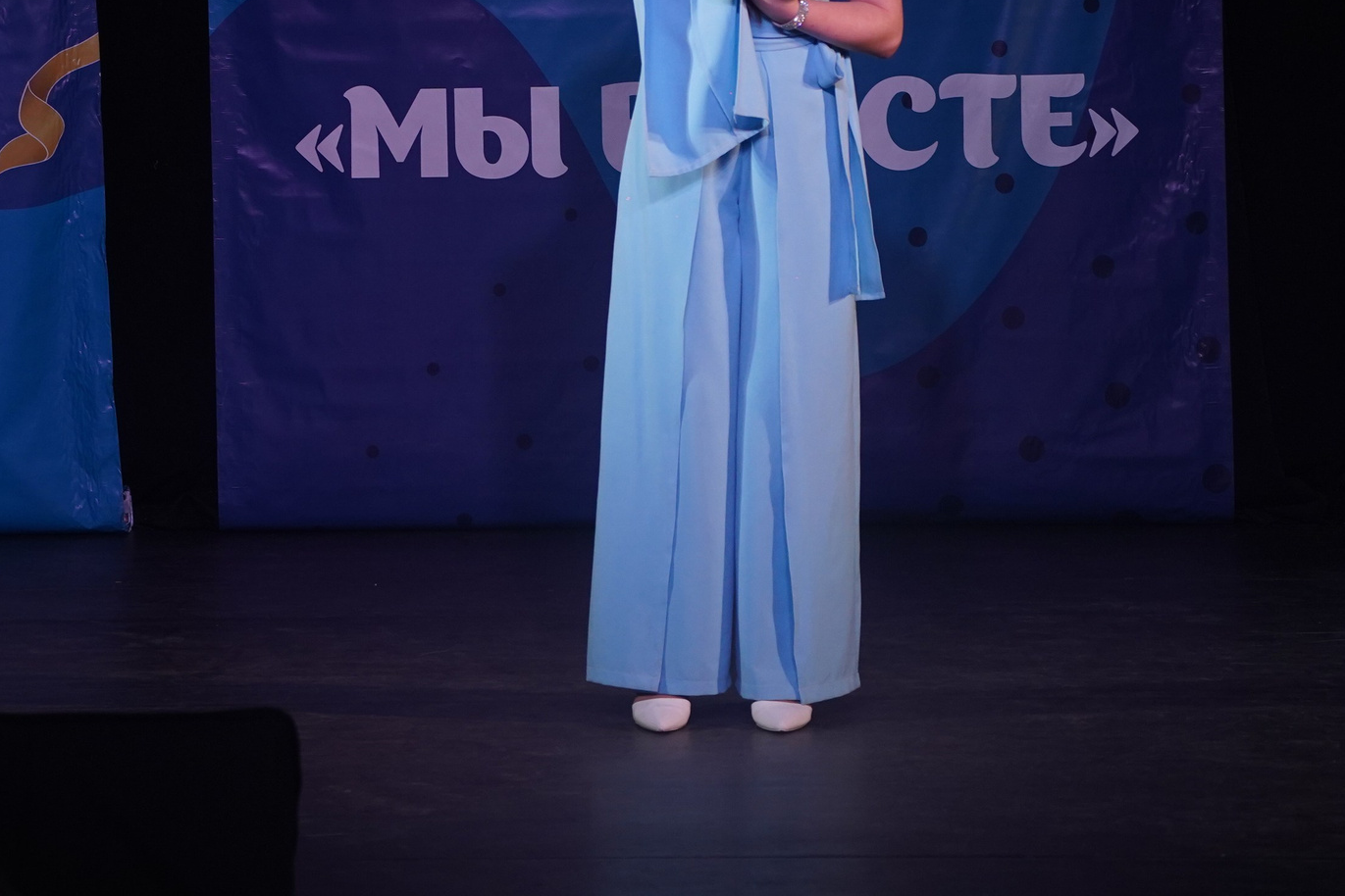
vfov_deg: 6.1
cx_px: 430
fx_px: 8443
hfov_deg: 9.1
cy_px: 117
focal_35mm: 226
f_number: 5.6
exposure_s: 1/250
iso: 1600
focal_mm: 121
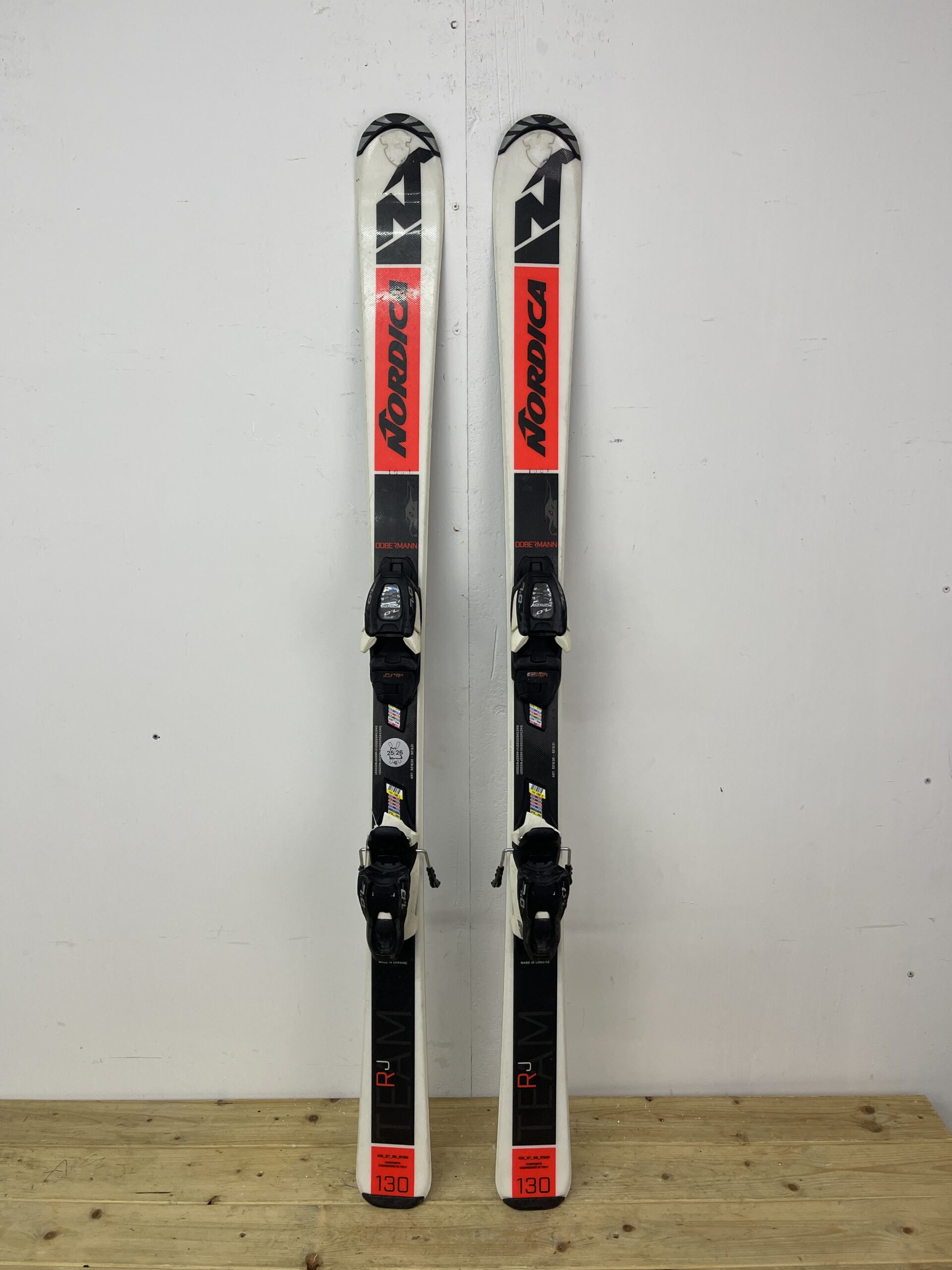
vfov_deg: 69.4
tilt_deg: -11.5
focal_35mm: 25
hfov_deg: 54.9
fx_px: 917
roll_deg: +0.5
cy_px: 635
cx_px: 476
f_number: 1.6
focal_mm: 5.1
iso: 125
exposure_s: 1/100
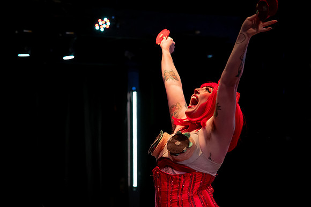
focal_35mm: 110
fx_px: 949
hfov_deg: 18.6
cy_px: 106
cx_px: 140
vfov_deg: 12.4
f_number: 4
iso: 4000
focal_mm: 95
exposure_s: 1/320
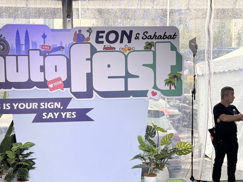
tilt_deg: -4.1
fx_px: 470
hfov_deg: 28.8
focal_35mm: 67
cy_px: 125
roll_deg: +1.2
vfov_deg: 21.8
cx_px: 83
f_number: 1.78
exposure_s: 1/216
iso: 64
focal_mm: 6.76
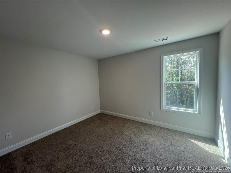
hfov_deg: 106.2
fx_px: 87
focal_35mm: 13
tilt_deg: -3.8
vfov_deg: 89.9
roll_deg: +1.7
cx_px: 116
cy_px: 86
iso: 80
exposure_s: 1/120
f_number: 1.8
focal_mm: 1.57
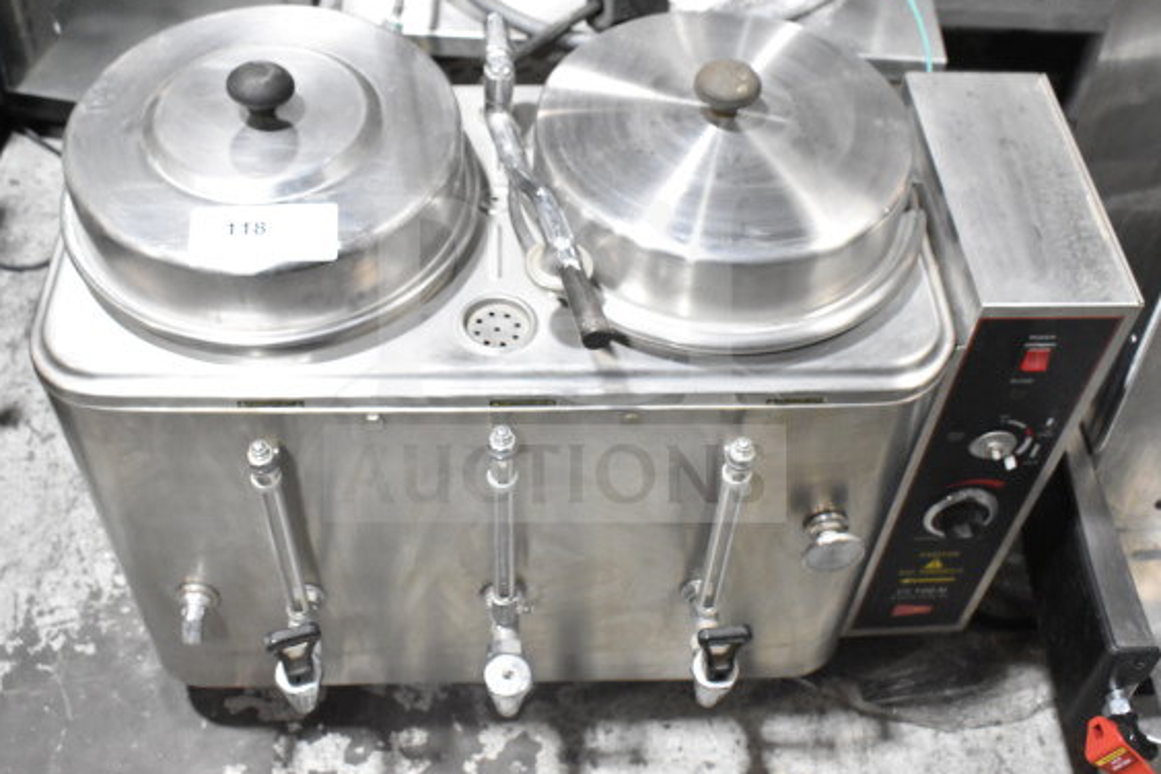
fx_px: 1307
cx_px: 554
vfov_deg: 33.0
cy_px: 359
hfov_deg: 47.9
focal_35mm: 41
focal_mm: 25
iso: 6400
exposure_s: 1/250
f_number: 8
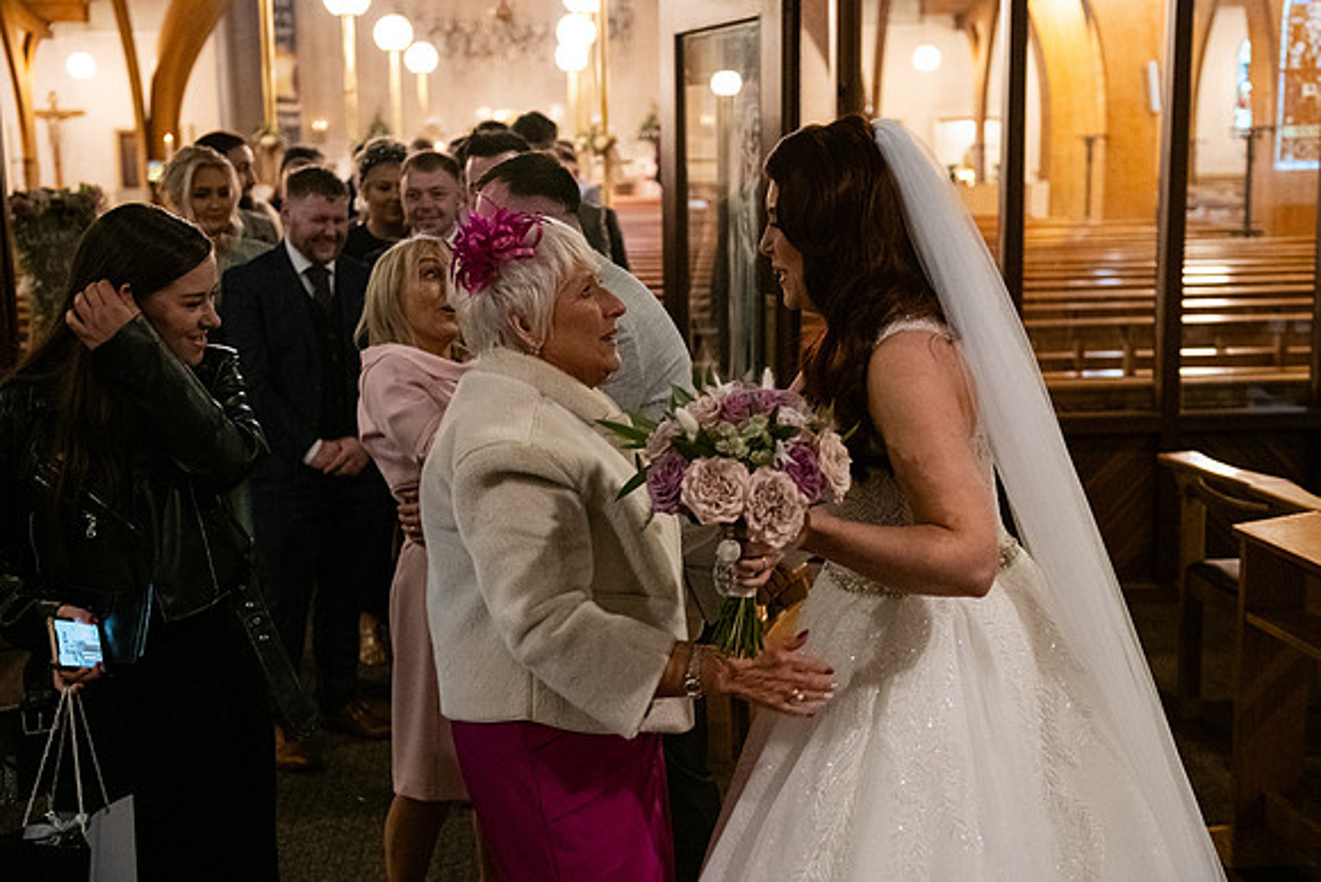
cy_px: 441
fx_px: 1762
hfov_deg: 41.1
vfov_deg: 28.1
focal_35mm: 48
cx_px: 660
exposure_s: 1/160
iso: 2500
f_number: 3.5
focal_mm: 48
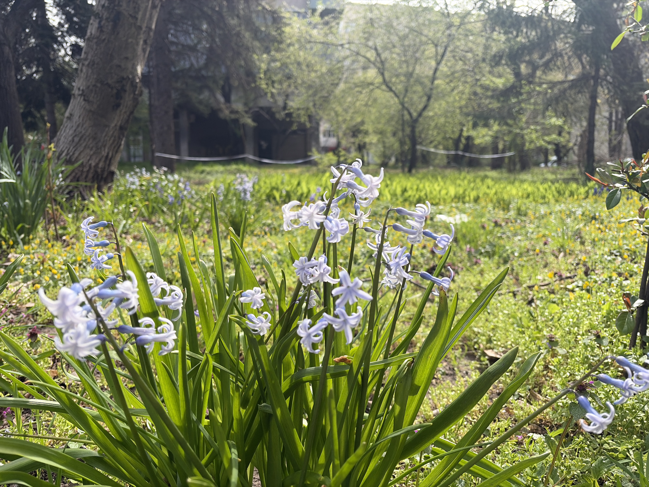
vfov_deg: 53.1
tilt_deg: -10.3
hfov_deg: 67.3
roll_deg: +0.1
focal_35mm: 26
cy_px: 244
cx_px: 324
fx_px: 487
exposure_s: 1/861
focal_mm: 5.96
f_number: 1.6
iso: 50
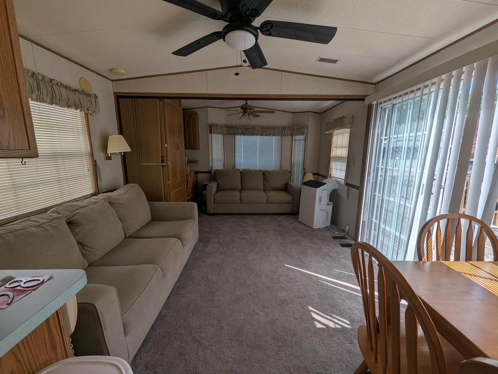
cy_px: 187
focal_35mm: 13
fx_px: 187
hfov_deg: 106.2
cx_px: 249
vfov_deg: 89.9
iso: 37
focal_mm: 1.95
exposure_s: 1/445
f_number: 2.2
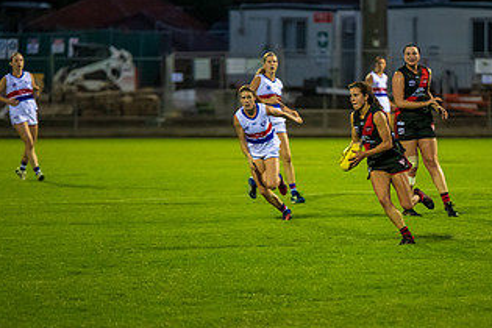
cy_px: 194
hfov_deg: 5.5
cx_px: 359
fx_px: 5166
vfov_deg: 3.6
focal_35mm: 378
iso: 3200
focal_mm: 200
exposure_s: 1/640
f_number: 2.8
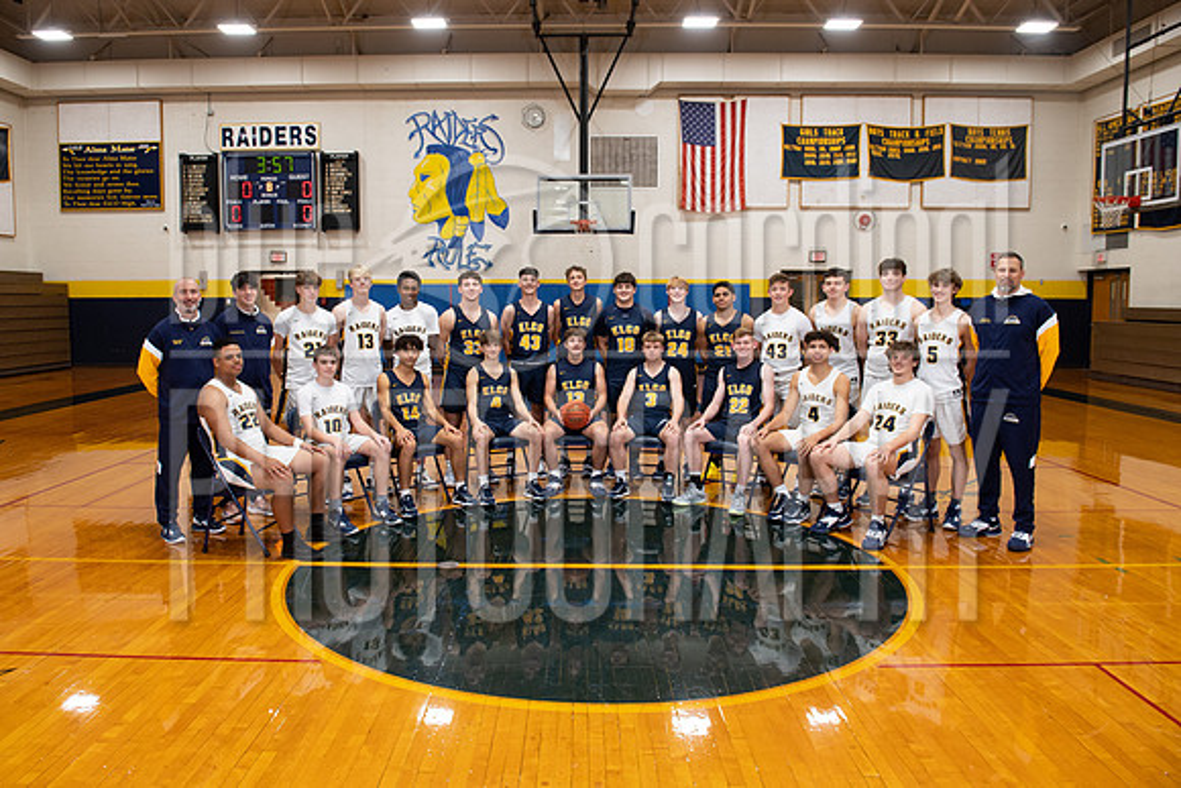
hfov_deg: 70.1
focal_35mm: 26
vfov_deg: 50.2
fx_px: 841
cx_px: 559
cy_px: 374
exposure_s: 1/250
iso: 1000
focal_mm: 24
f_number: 4.5
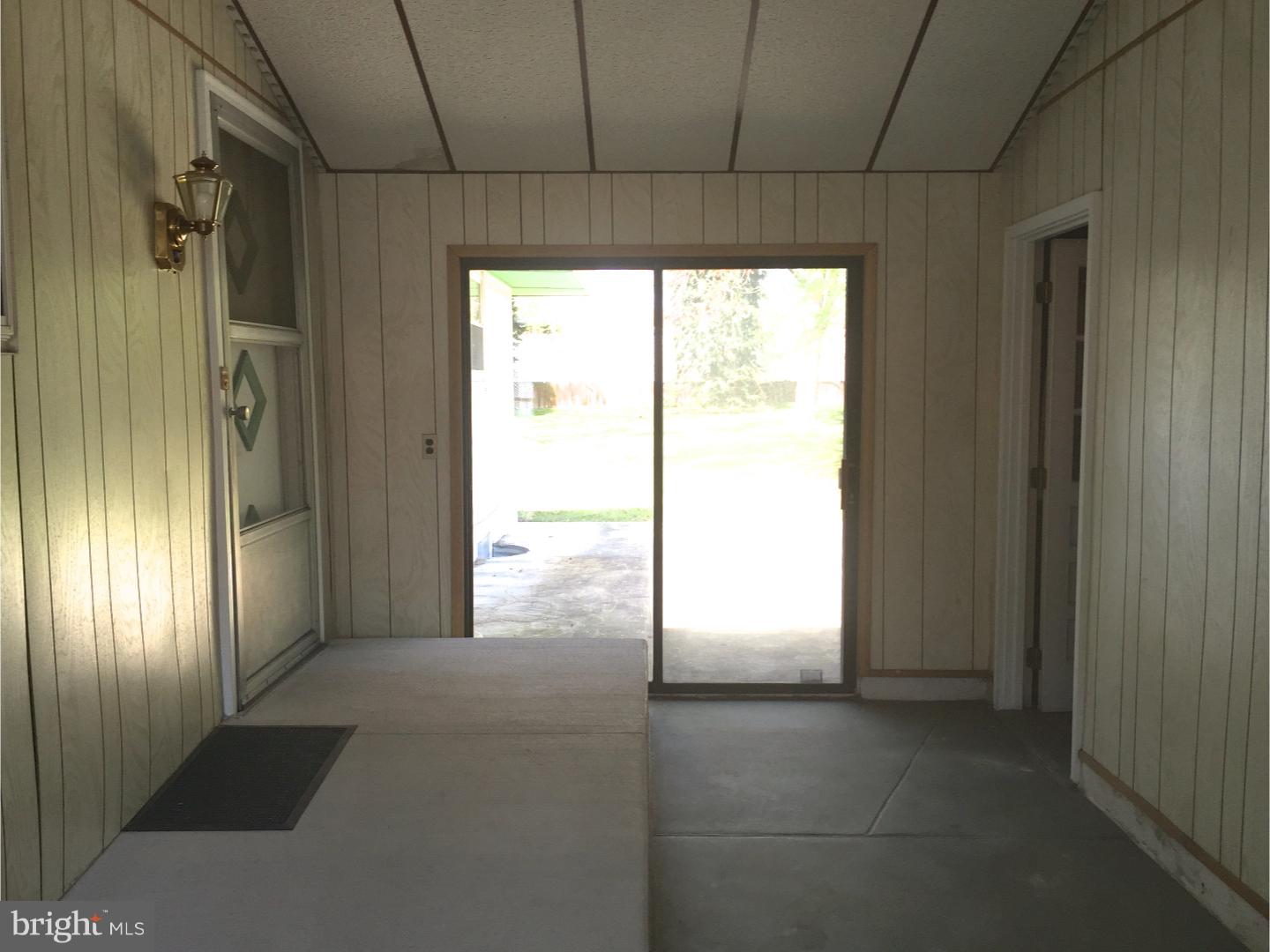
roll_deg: -1.2
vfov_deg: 48.2
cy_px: 476
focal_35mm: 29
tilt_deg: -5.7
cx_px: 635
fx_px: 1064
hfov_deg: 61.7
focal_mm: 4.15
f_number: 2.2
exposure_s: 1/120
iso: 32
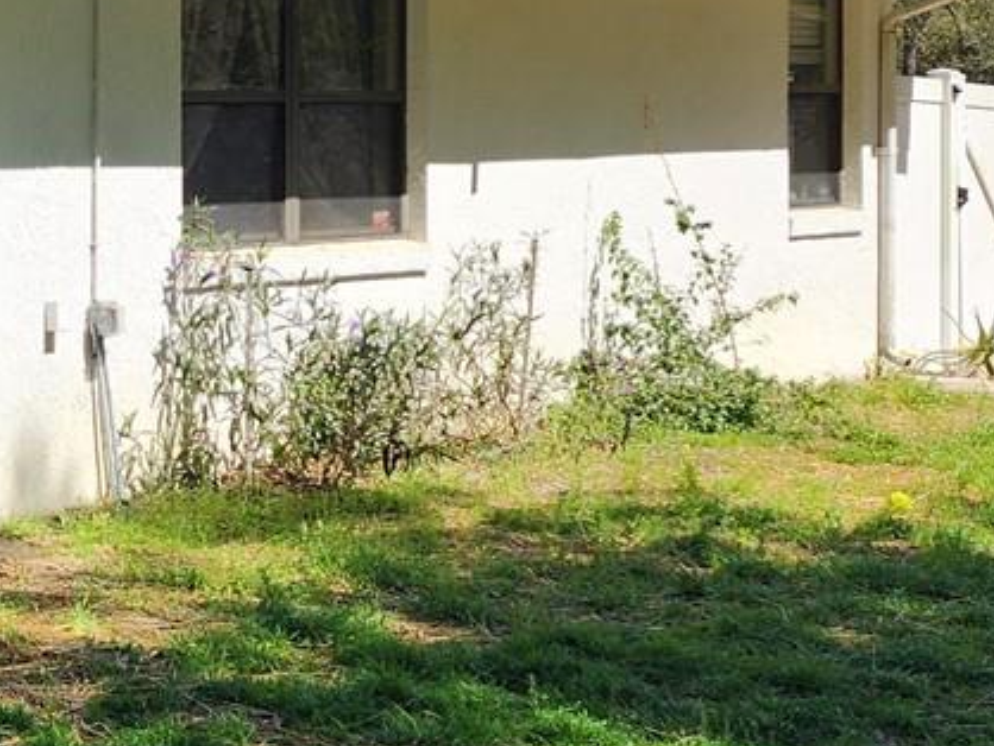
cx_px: -516
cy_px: 147
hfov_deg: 19.3
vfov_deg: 16.7
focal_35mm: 88
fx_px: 2528
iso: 12
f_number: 1.8
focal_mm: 6.4
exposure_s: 1/670
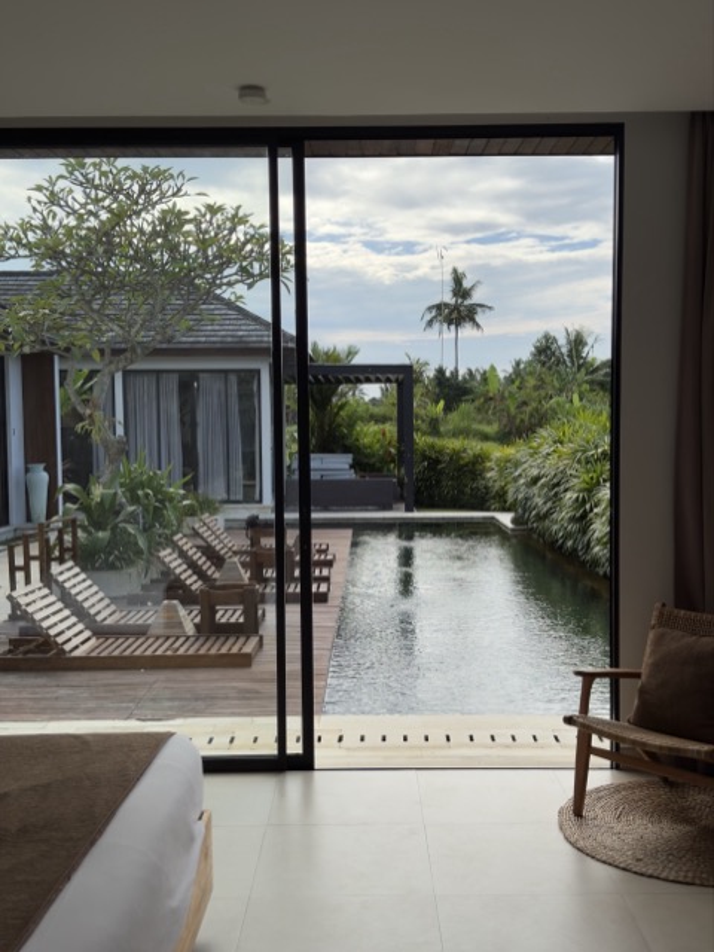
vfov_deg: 49.0
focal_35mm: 38
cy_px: 476
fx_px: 1045
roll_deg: +0.2
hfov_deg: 37.7
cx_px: 357
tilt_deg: -3.2
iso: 100
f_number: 1.78
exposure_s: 1/4405
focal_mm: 6.76
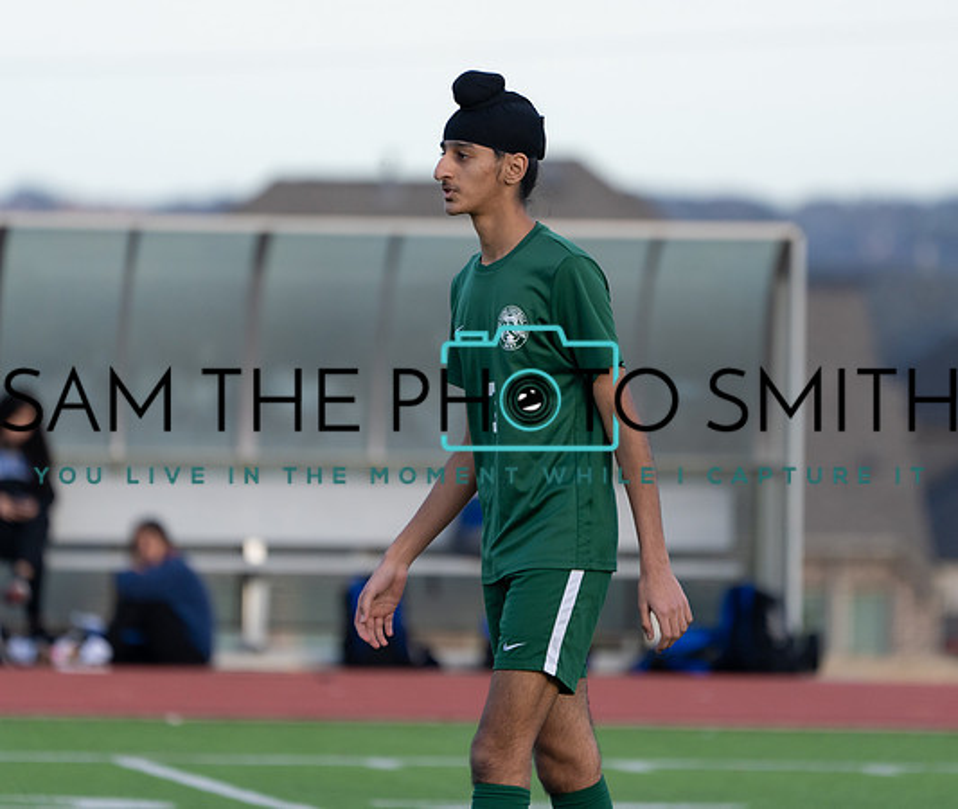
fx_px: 15299
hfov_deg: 3.6
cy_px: 358
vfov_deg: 3.0
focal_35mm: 528
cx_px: 508
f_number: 5.6
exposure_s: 1/1250
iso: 640
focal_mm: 400
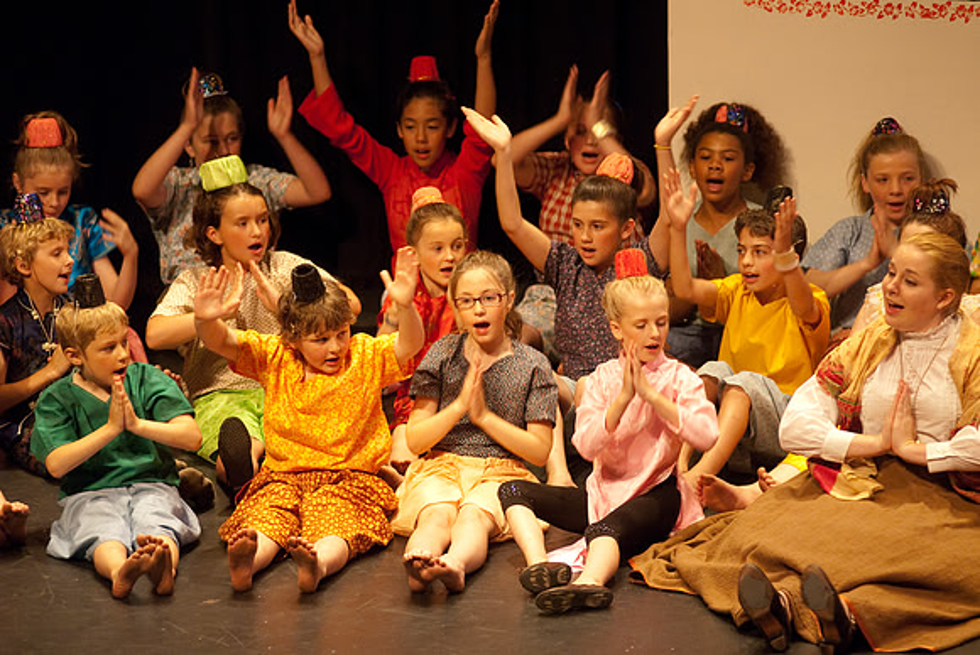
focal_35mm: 240
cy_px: 328
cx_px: 490
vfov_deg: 5.7
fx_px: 6540
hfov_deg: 8.6
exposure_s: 1/160
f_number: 2.8
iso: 1000
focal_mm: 160
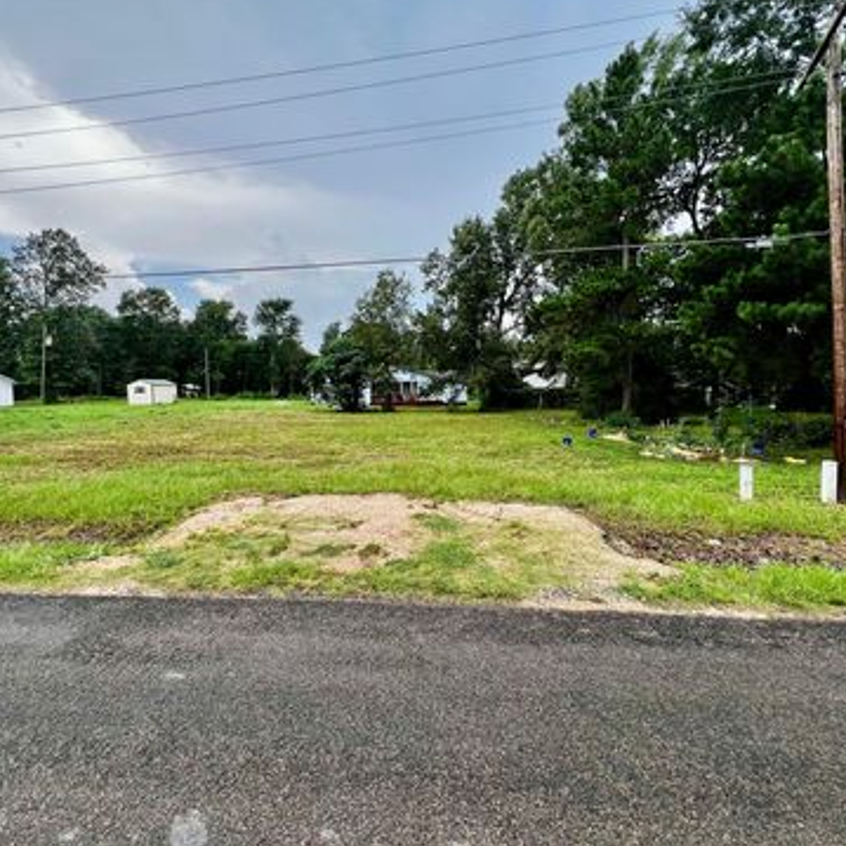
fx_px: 442
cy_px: 407
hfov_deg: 87.3
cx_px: 396
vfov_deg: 87.4
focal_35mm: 16
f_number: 1.8
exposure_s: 1/346
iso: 32
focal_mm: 1.57
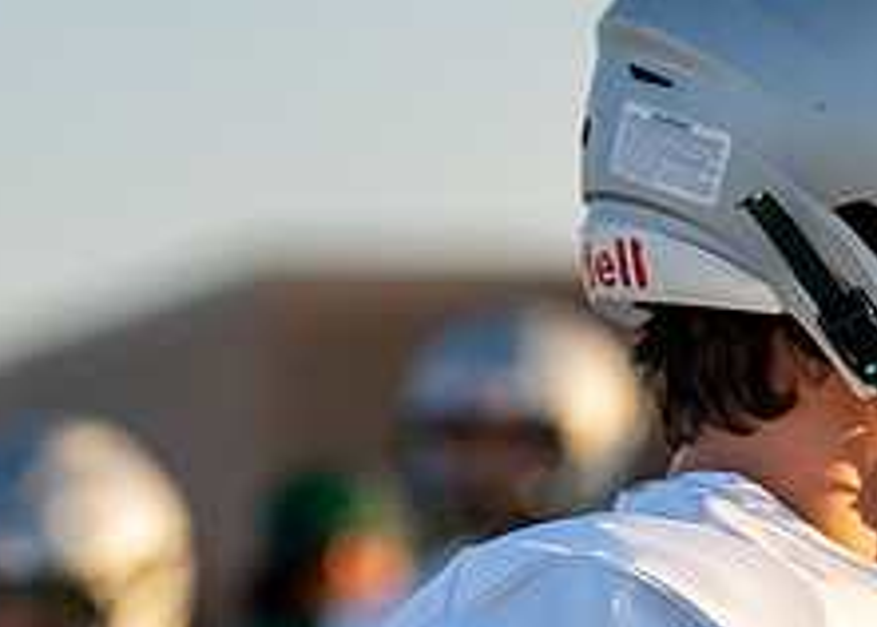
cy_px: 645
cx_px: 845
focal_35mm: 328
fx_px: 8172
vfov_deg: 4.4
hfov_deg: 6.1
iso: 400
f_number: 2.8
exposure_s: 1/2500
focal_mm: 116
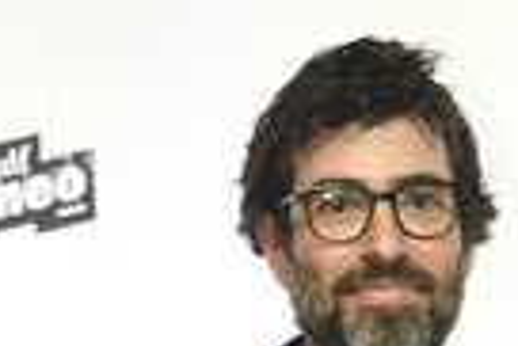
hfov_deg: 10.9
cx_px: 392
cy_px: 726
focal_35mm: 188
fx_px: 2708
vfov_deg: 7.0
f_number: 4
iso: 1600
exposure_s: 1/400
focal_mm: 64
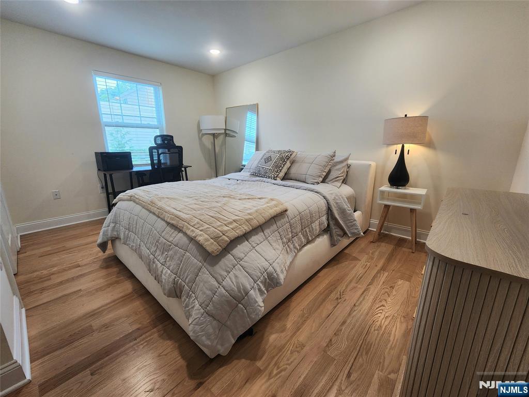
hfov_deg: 106.2
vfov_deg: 89.9
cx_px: 264
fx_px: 199
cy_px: 198
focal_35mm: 13
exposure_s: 1/60.2
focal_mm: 2.2
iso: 80
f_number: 2.2
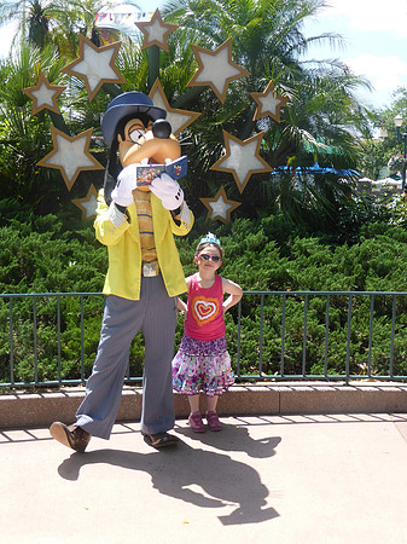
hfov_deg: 33.6
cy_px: 272
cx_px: 204
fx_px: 675
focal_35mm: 43
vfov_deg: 43.9
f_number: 3.9
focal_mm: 7.4
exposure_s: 1/400
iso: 100
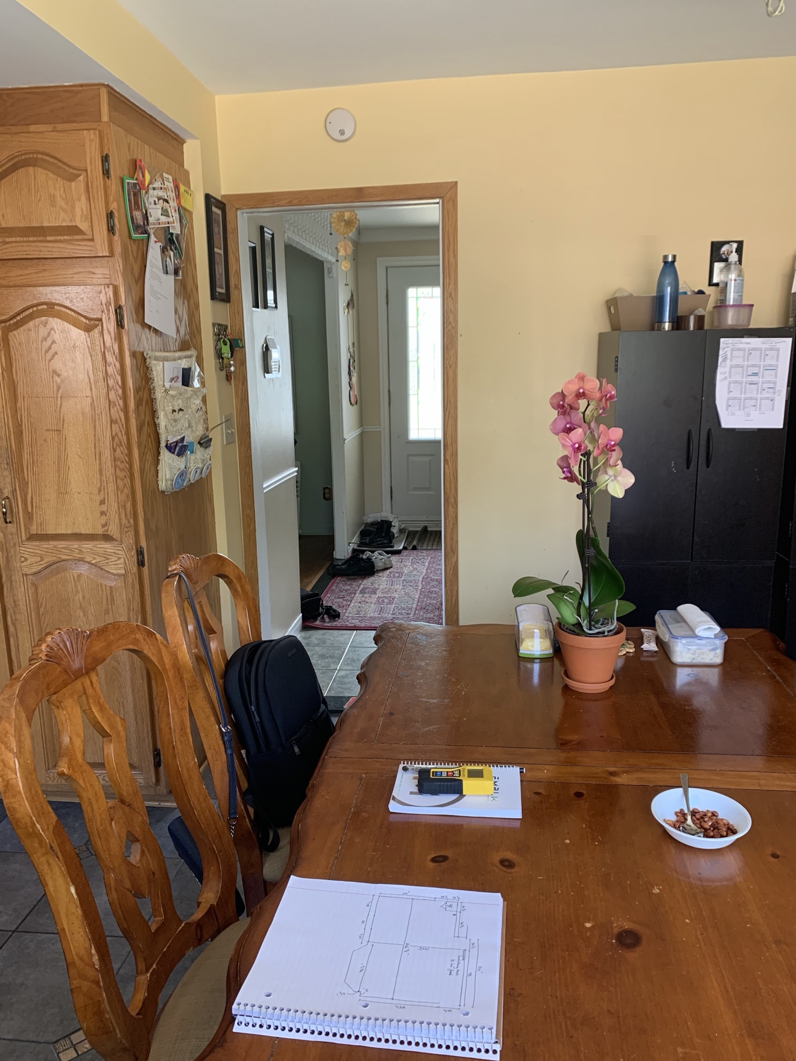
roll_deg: +1.2
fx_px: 797
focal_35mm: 26
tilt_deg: -10.9
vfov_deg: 67.3
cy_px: 530
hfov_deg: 53.1
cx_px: 398
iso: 100
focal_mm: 4.25
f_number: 1.8
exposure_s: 1/60
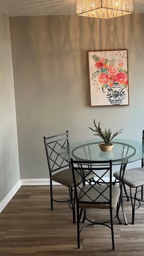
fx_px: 272
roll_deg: +2.1
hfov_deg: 29.2
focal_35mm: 40
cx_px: 112
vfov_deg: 50.2
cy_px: 103
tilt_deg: -7.4
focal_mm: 5.7
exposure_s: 1/120
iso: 80
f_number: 1.5
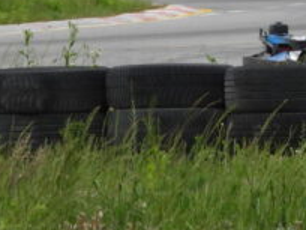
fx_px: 11509
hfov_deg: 1.5
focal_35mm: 1302
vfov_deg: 1.1
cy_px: 53
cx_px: 428
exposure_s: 1/400
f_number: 4.5
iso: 100
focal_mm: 62.1
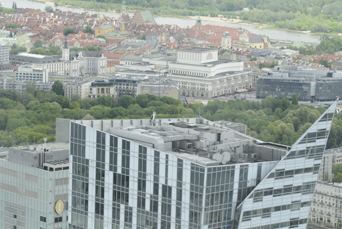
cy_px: 169
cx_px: 196
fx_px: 1511
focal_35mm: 159
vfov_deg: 8.6
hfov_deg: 12.9
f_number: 5.6
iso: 1250
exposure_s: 1/1600
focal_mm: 85
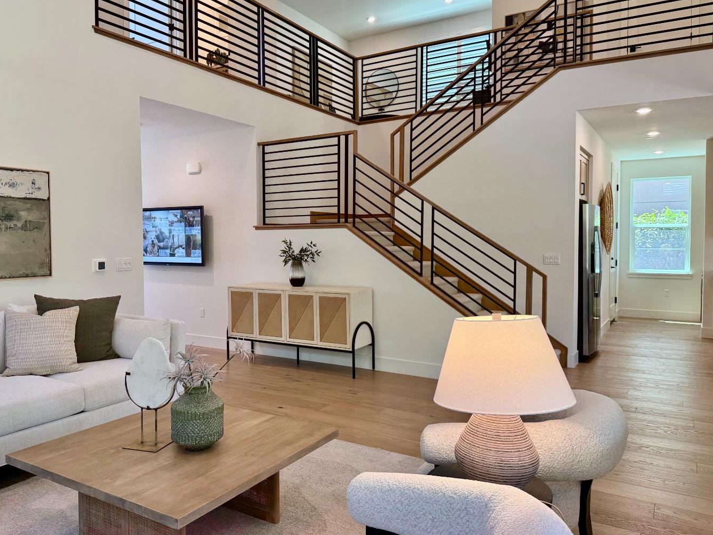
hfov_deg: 65.1
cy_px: 255
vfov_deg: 51.3
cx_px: 319
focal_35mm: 27
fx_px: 556
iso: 125
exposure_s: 1/127
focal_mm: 6.76
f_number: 1.78
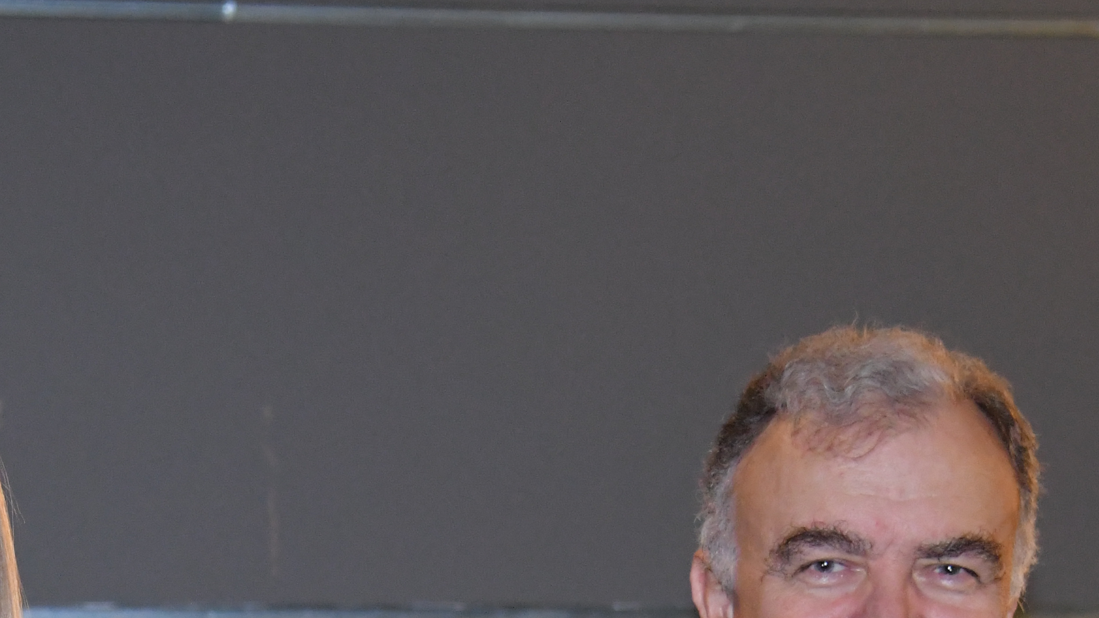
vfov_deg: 7.2
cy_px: 1155
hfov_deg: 13.1
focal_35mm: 163
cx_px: 257
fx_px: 4750
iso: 3200
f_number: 4
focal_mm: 44
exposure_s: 1/250
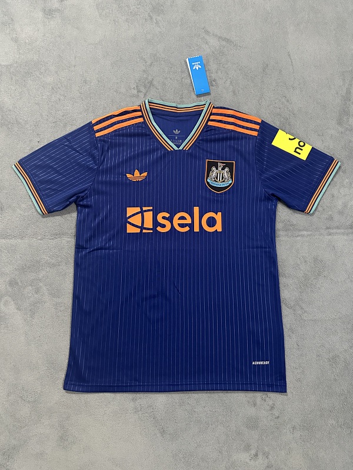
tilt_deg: -81.8
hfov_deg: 56.8
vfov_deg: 71.6
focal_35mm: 24
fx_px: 326
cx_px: 176
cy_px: 235
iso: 640
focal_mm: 6.86
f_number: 1.78
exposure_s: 1/60
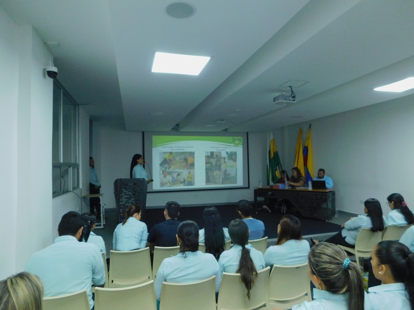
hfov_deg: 73.9
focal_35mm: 23
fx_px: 275
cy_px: 155
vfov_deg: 58.9
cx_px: 207
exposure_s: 1/30
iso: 250
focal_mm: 4
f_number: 3
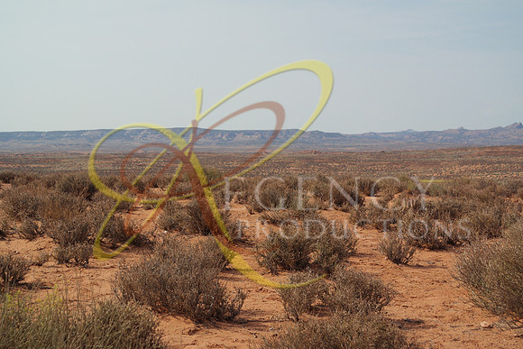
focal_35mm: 77
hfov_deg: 26.3
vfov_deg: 17.7
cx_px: 262
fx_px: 1119
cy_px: 174
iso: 100
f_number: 8
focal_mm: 50
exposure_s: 1/320
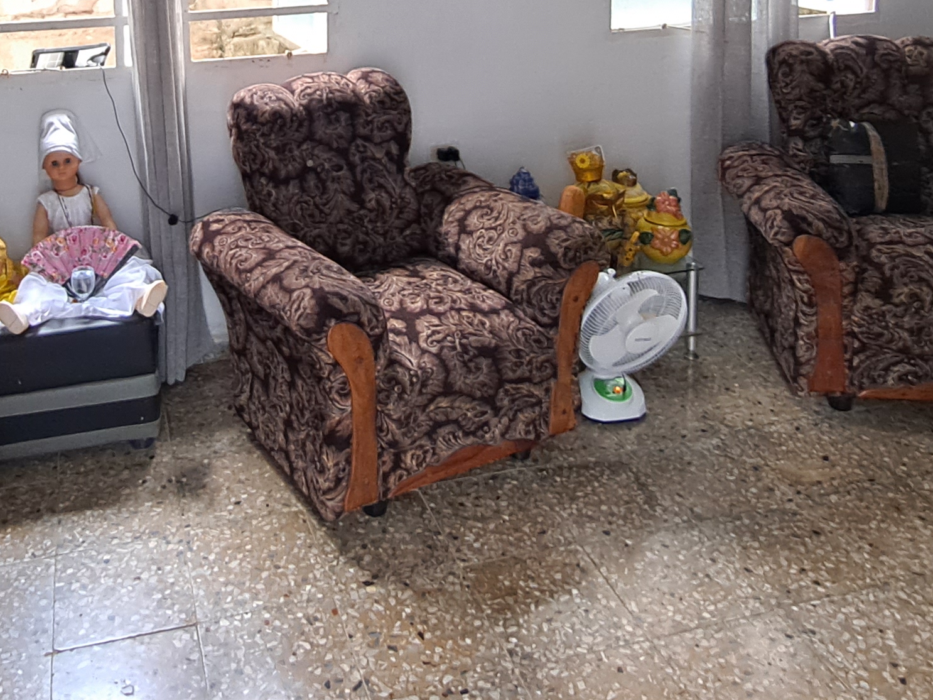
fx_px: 943
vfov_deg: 35.2
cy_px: -58
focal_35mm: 35
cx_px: 317
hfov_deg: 51.7
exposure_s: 1/50
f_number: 2.2
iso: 200
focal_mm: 1.74
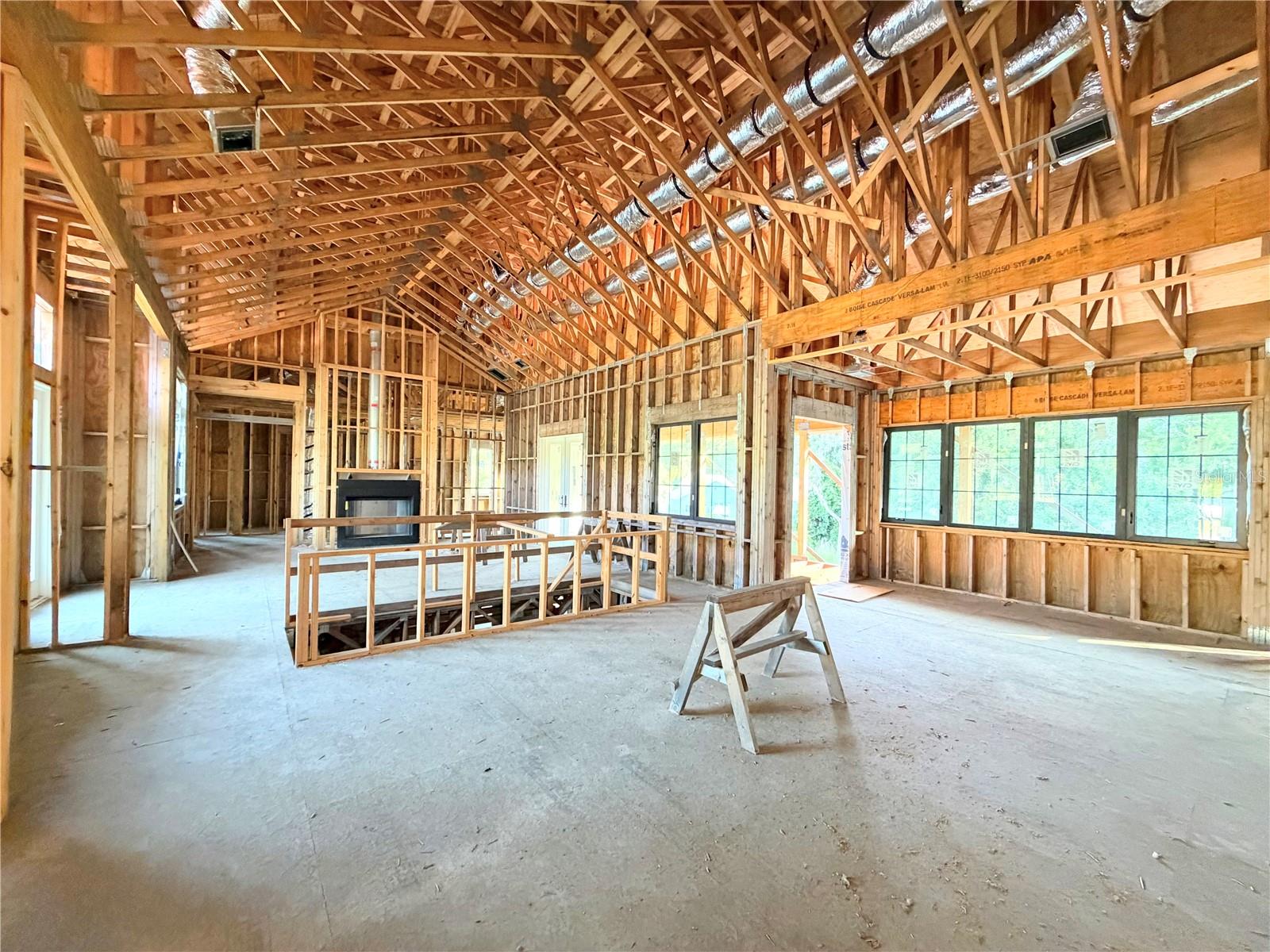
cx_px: 635
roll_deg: -1.1
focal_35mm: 14
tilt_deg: +0.2
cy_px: 476
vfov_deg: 85.7
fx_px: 514
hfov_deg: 102.1
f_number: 2.2
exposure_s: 1/60
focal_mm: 2.22
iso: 640
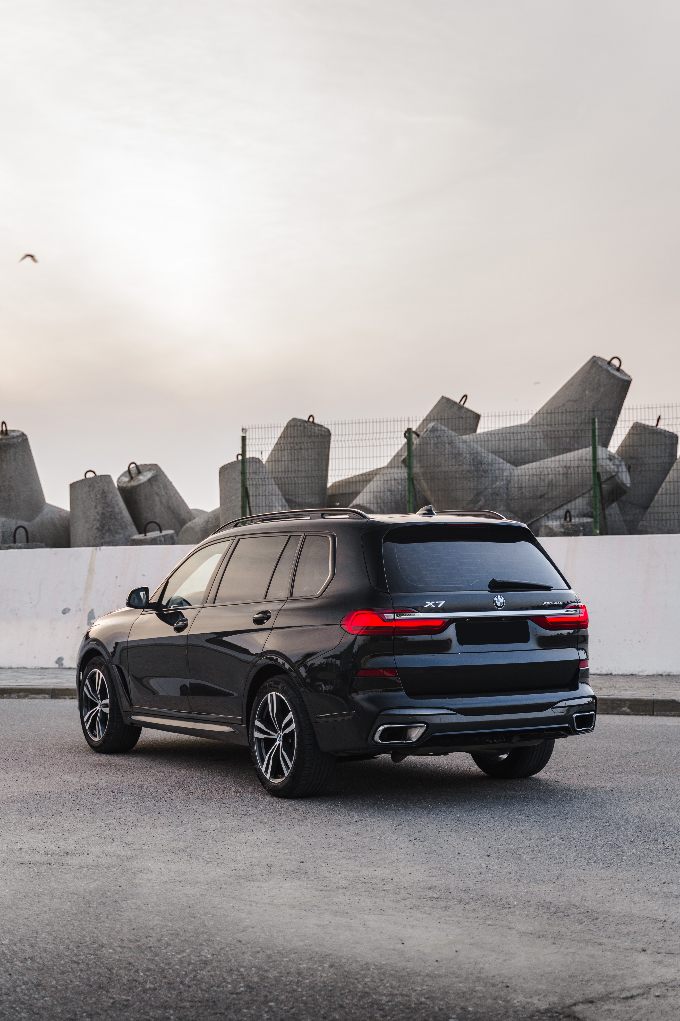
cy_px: 510
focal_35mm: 56
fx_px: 1587
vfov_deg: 35.6
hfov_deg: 24.2
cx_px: 340
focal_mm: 56
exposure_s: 1/100
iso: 200
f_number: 2.8
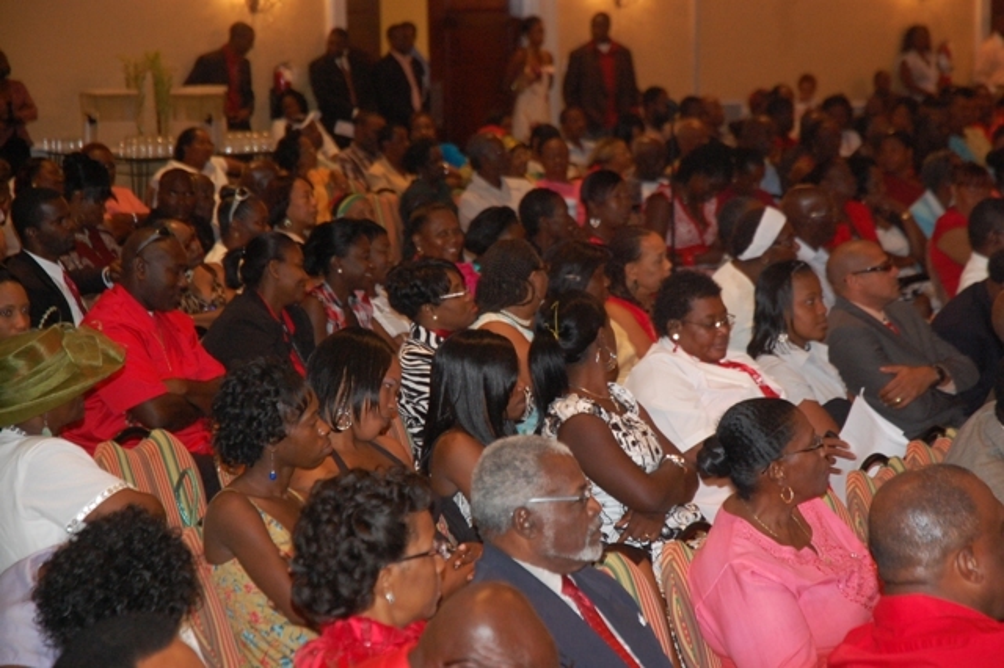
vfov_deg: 13.0
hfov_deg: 19.5
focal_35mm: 105
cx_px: 502
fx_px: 2927
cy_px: 334
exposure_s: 1/60
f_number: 4.5
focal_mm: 70
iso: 1100
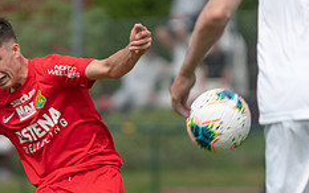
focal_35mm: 1069
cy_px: 210
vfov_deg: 1.2
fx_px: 9009
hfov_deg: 2.0
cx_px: 70
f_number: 3.2
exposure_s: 1/1600
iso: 125
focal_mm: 200
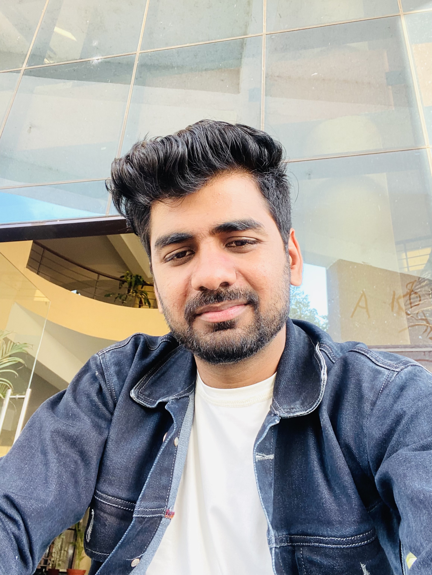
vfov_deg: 60.0
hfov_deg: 46.8
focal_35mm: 30
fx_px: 499
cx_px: 216
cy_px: 288
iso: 64
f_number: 2.2
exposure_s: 1/122
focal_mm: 2.71
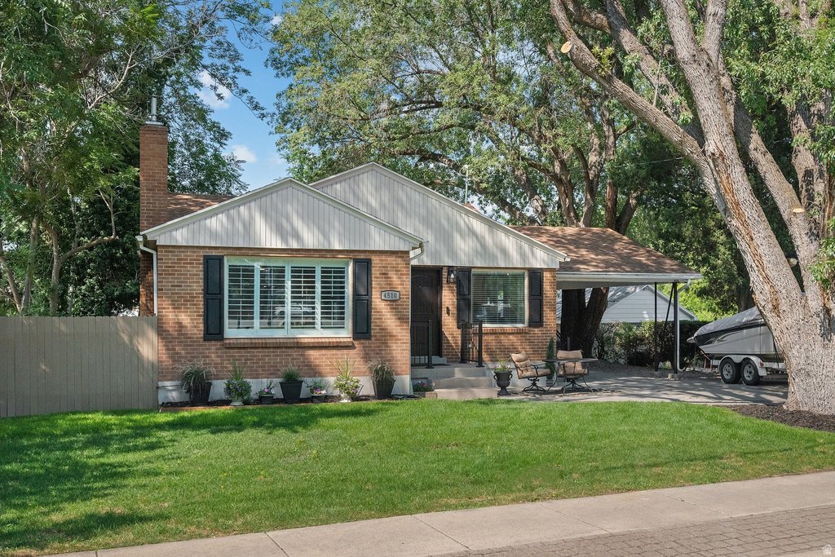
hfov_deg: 61.9
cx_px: 418
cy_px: 278
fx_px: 696
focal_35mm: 30
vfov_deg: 43.6
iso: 1600
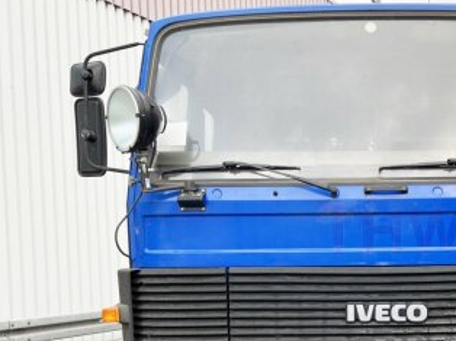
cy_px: 282
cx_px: 369
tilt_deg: -0.6
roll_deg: +2.0
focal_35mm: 53
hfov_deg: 35.0
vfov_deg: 26.9
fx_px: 698
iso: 40
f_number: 1.5
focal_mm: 5.7
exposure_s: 1/183
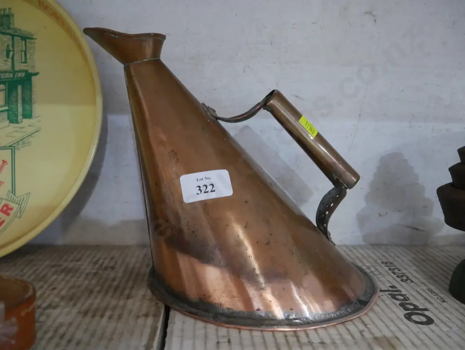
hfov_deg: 56.8
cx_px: 232
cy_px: 175
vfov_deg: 44.2
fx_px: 430
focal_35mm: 32
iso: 2500
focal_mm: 16
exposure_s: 1/60
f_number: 3.6
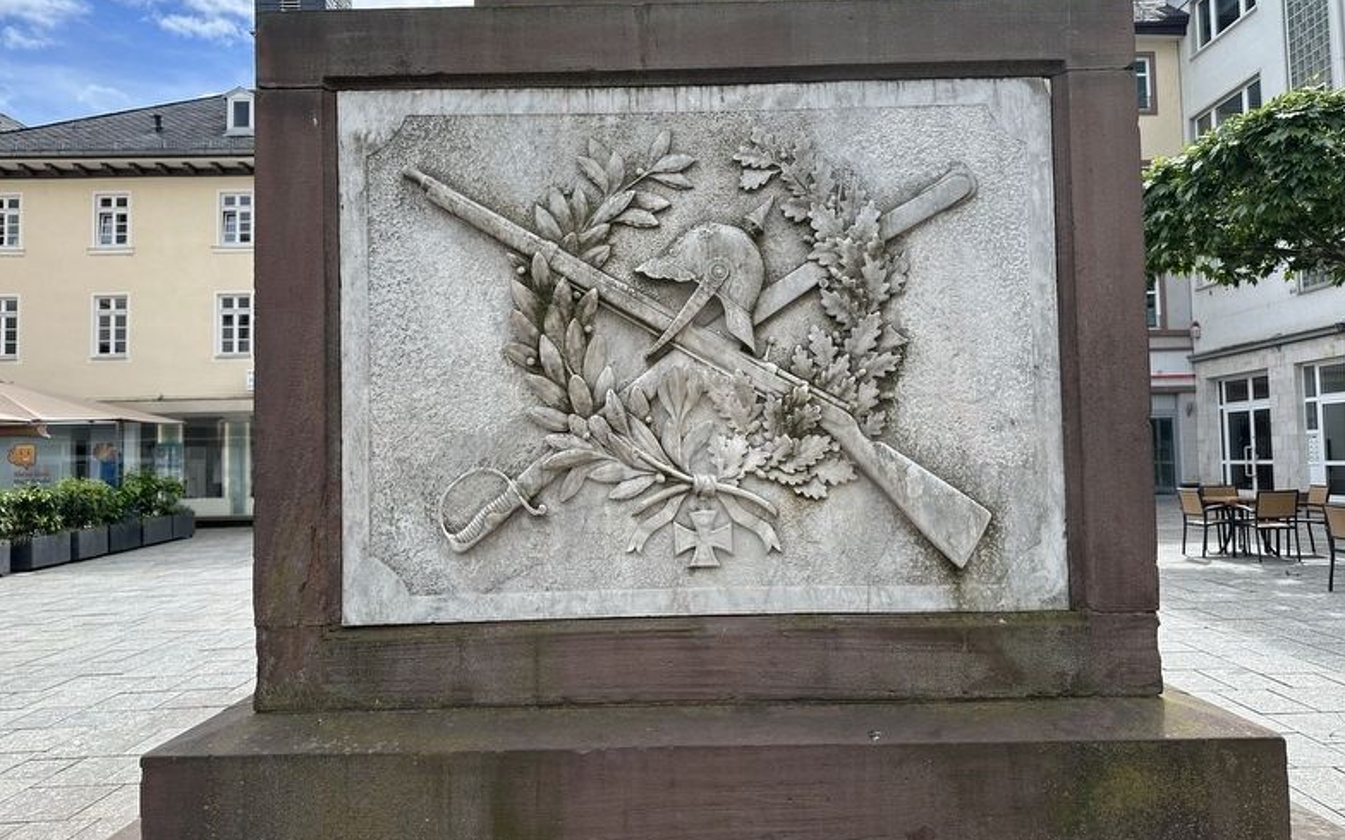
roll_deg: +1.6
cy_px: 416
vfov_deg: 47.6
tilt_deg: +2.2
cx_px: 660
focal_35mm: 26
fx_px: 953
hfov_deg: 70.4
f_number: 1.78
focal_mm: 6.86
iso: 80
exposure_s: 1/2299
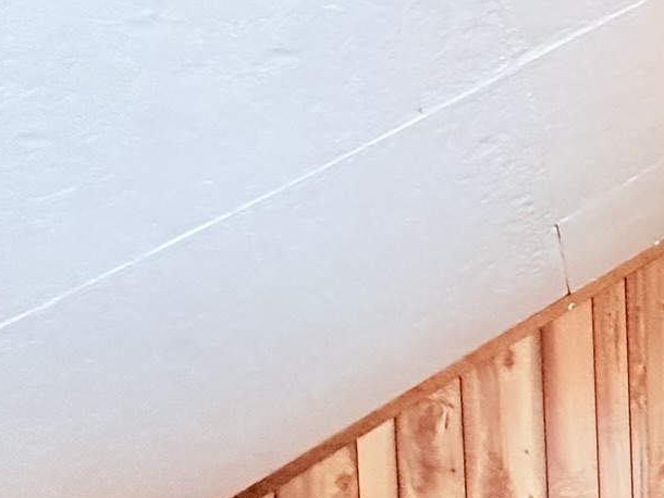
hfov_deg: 26.0
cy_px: 608
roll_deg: +0.1
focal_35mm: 47
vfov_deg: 27.1
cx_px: 1056
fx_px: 902
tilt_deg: -5.5
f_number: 2.2
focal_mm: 2.22
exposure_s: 1/60
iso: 800
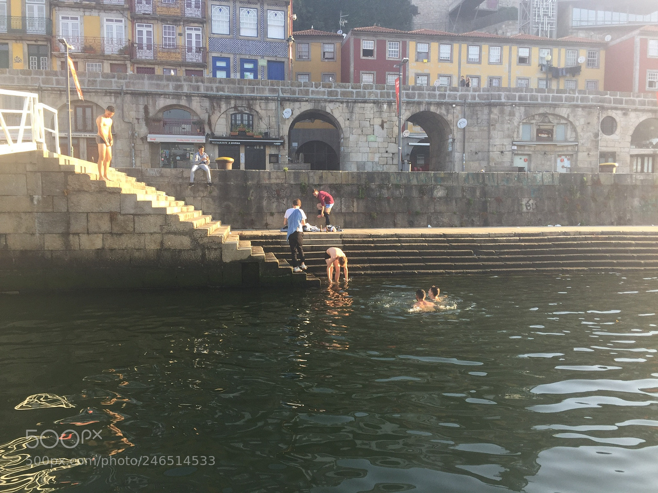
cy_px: 246
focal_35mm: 29
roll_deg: -0.8
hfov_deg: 61.7
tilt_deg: -4.1
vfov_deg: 48.2
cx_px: 329
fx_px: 551
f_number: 2.2
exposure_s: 1/234
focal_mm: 4.15
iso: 32
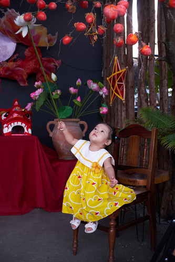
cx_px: 88
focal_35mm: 53
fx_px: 387
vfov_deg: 37.5
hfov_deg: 25.5
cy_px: 131
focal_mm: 35
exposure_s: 1/160
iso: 400
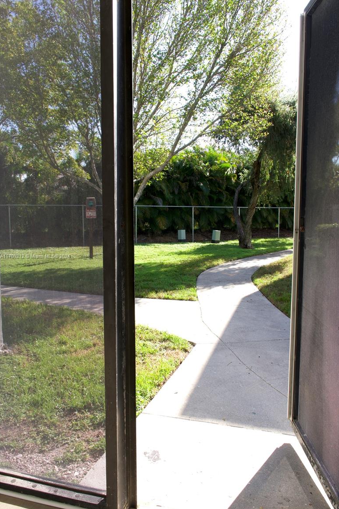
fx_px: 396
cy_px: 256
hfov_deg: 46.4
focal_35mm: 28
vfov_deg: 65.5
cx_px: 175
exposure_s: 1/40
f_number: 11
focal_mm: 18
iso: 100
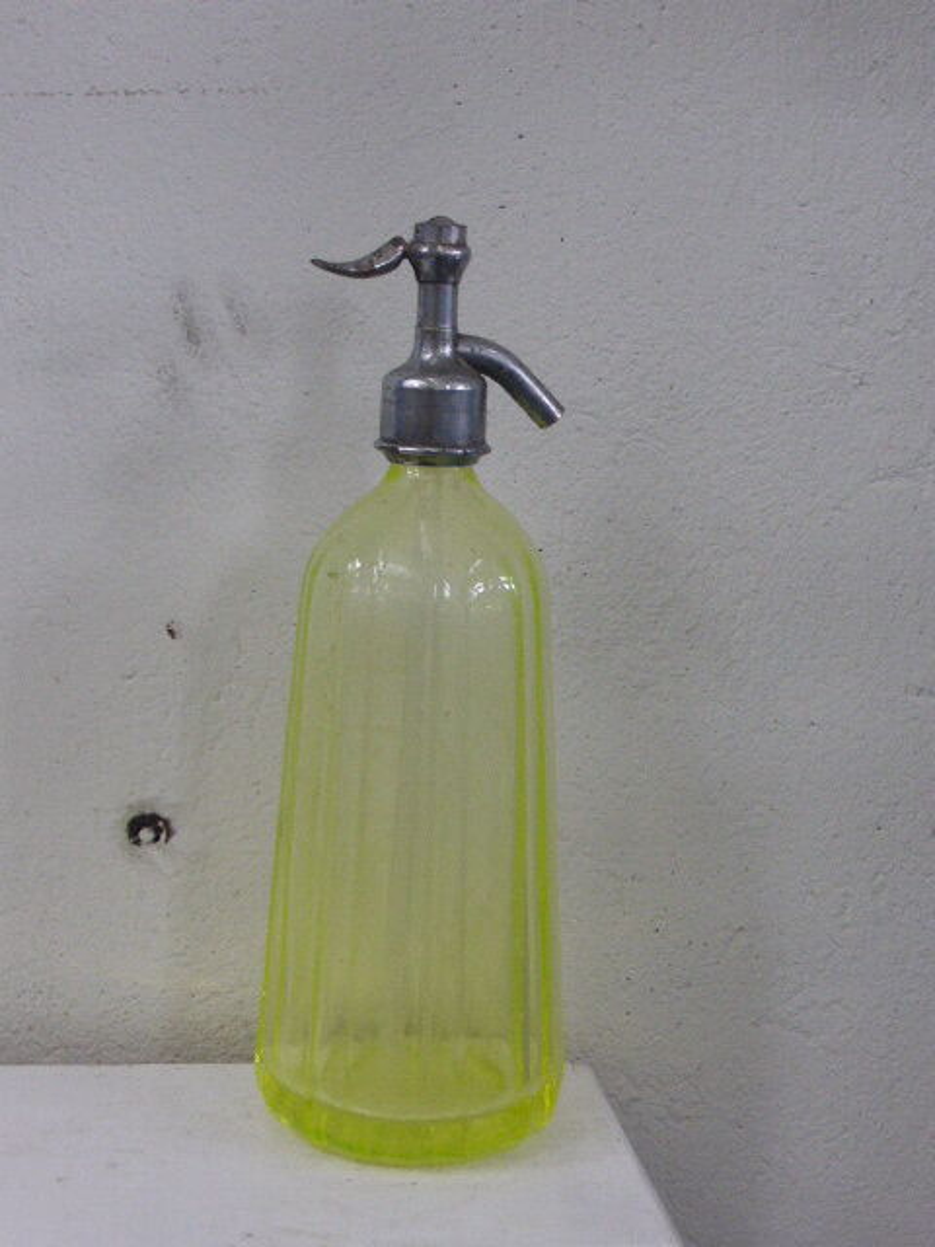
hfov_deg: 24.0
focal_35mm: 61
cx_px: 468
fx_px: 2197
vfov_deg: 31.7
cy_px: 624
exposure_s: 1/30
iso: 400
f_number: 4.7
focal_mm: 10.3
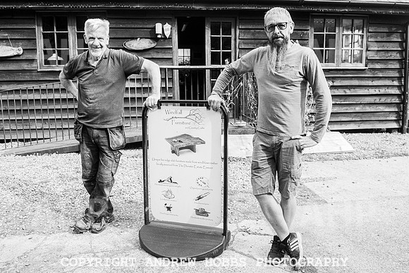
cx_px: 205
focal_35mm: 29
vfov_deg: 44.6
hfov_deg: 63.3
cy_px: 122
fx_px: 332
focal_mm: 24
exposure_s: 1/1600
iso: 500
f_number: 6.3
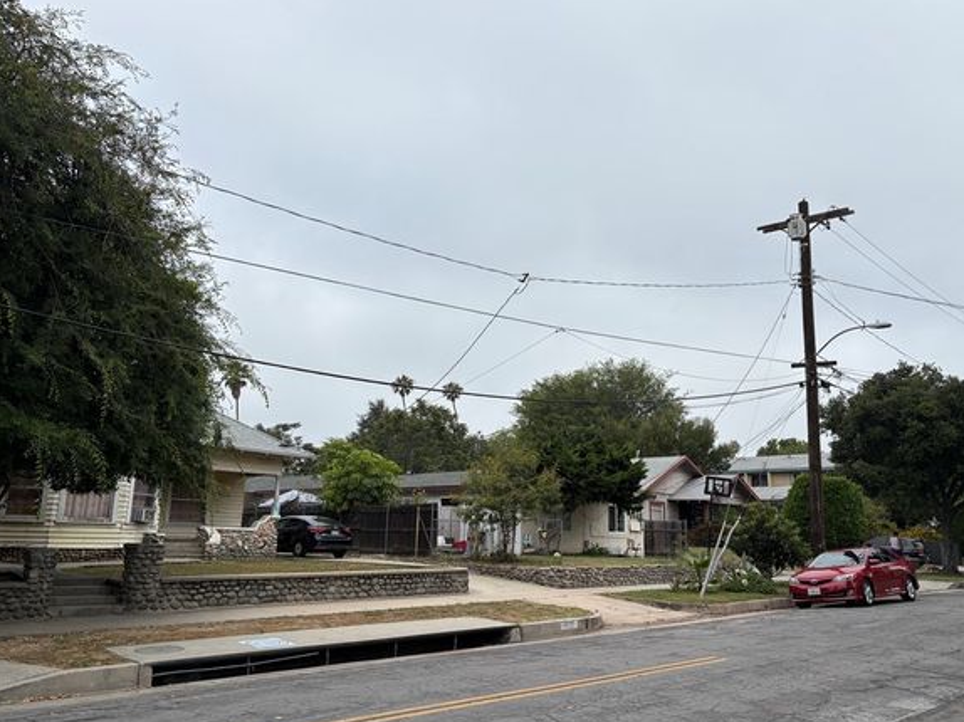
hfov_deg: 61.7
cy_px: 366
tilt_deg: +12.6
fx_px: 807
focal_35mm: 29
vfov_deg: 48.2
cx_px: 494
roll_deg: -1.8
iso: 50
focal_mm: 5.96
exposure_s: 1/4065
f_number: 1.6
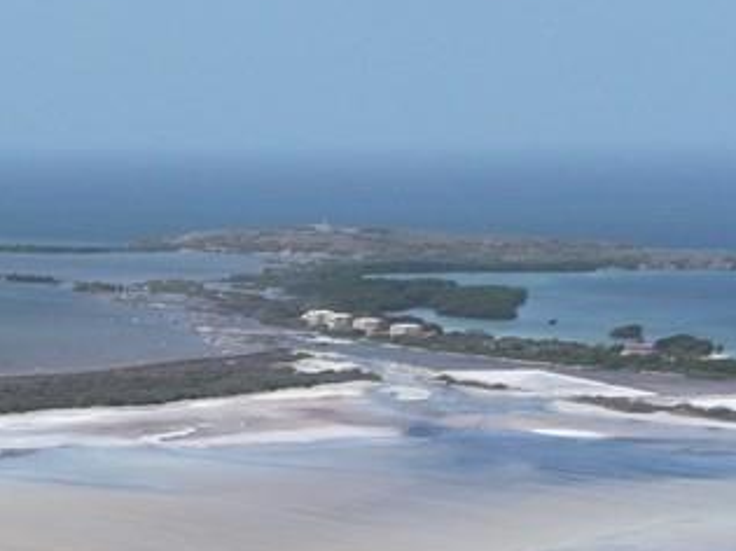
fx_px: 2593
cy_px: 1174
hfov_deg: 12.7
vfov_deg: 10.9
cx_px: -1012
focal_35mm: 122
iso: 100
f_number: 2.8
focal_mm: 12.29
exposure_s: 1/80
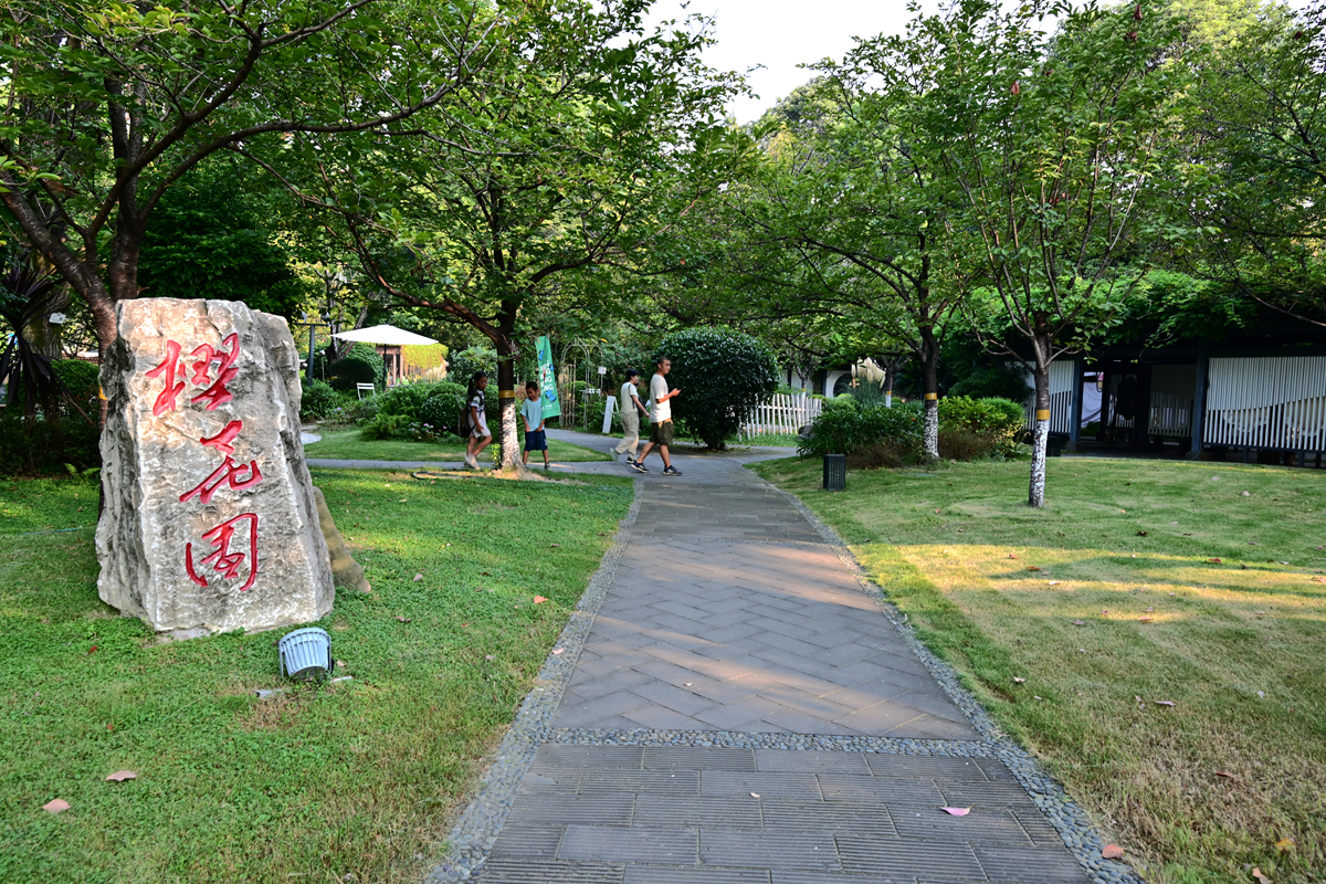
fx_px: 884
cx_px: 663
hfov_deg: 73.7
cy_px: 442
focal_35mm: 24
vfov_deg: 53.1
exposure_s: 1/40
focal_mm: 24
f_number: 8
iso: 200
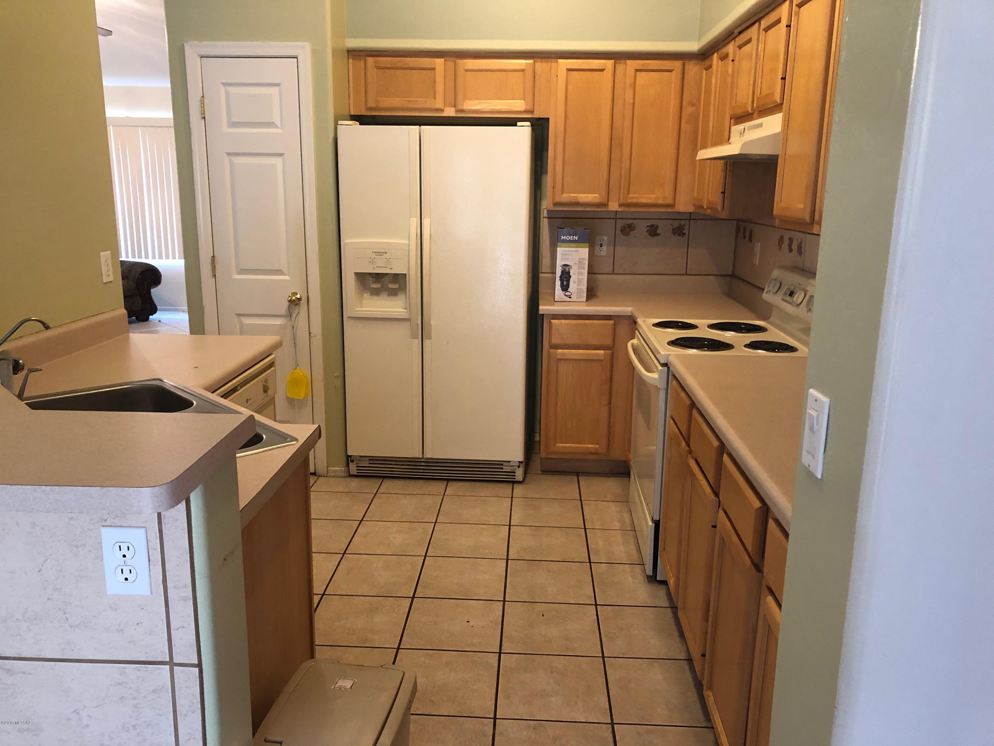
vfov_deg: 49.7
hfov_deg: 63.4
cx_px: 497
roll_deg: +0.0
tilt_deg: -14.7
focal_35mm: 28
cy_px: 373
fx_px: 804
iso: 64
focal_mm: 3.99
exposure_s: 1/15
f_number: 1.8
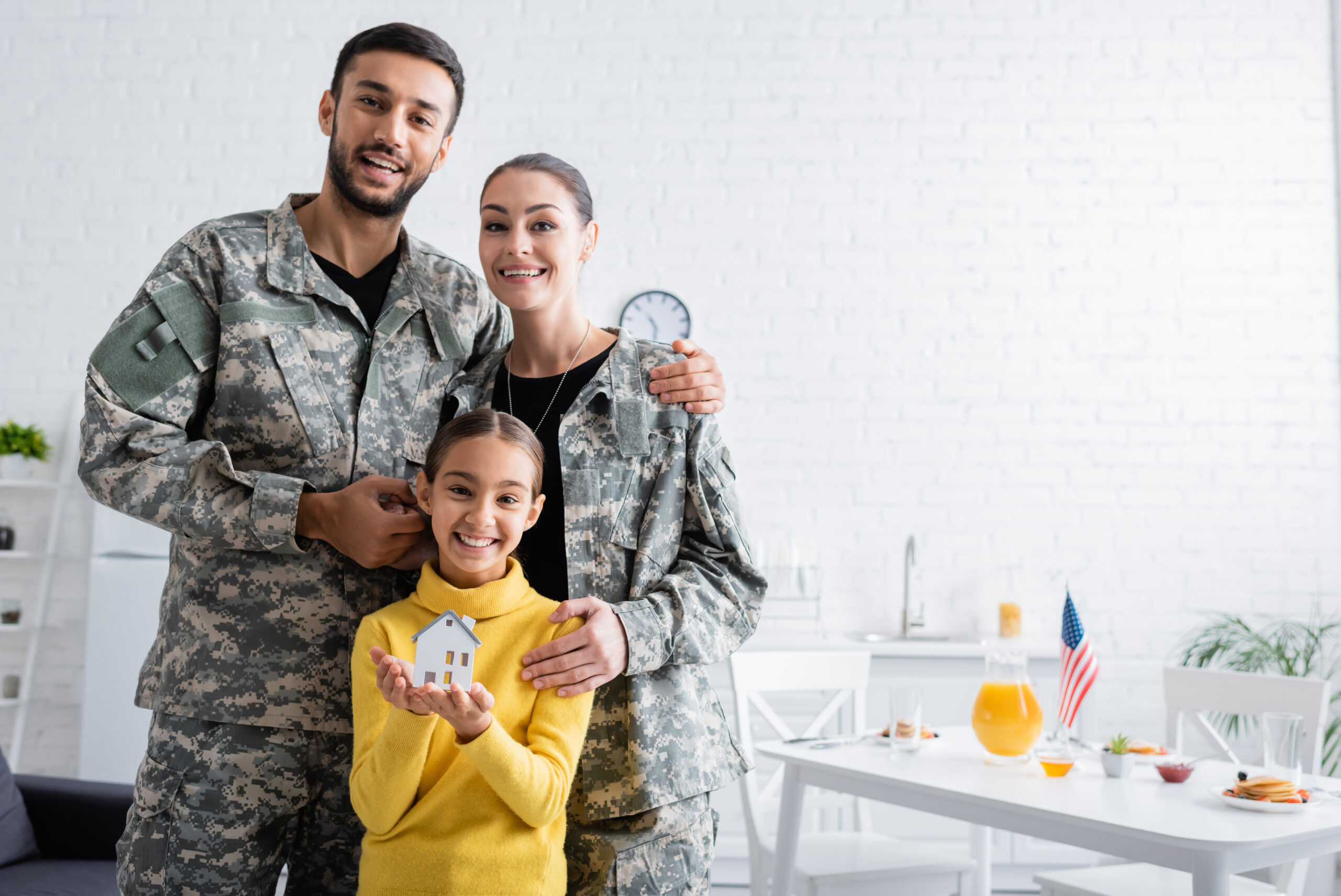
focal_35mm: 35
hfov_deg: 54.4
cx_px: 670
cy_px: 448
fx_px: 1304
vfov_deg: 37.9
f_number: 4
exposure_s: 1/200
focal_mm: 35
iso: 100
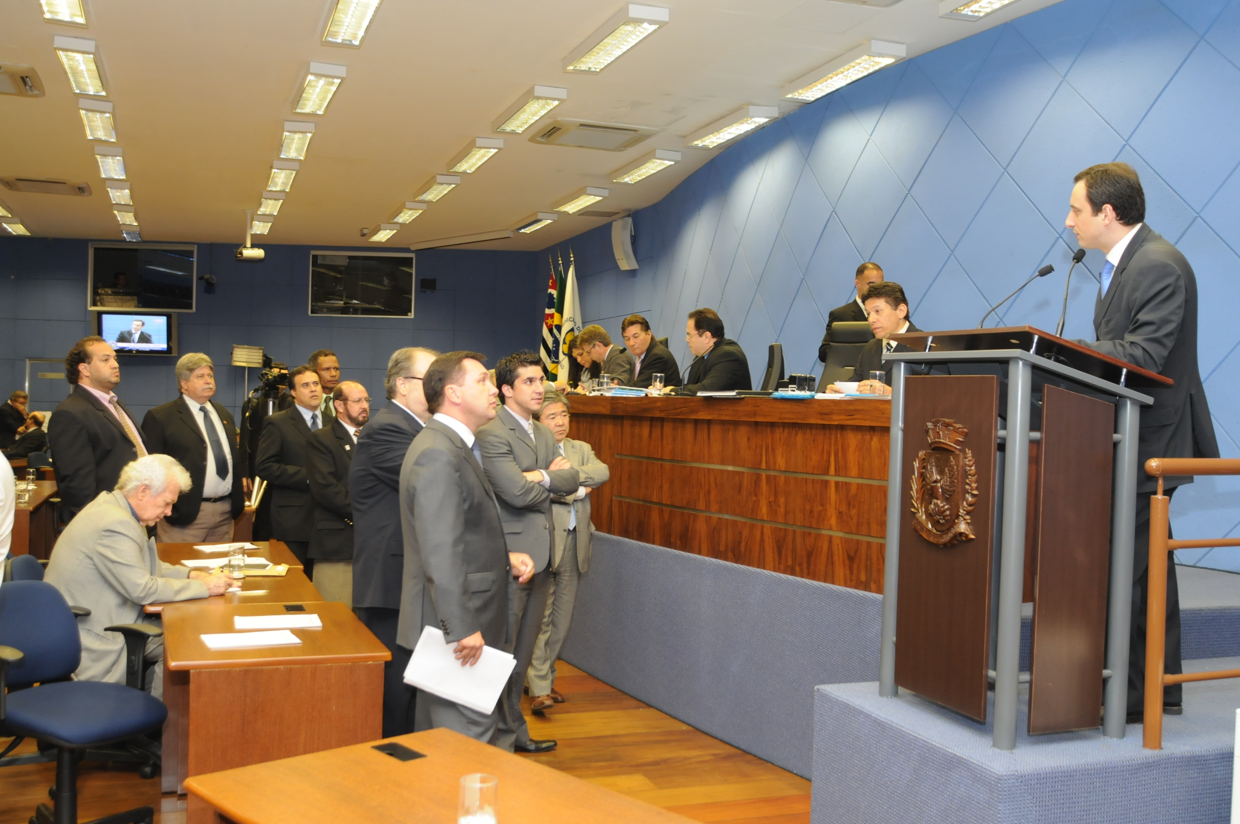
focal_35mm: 34
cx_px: 620
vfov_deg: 38.3
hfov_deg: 55.2
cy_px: 412
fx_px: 1187
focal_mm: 23
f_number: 4.5
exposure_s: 1/50
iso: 800
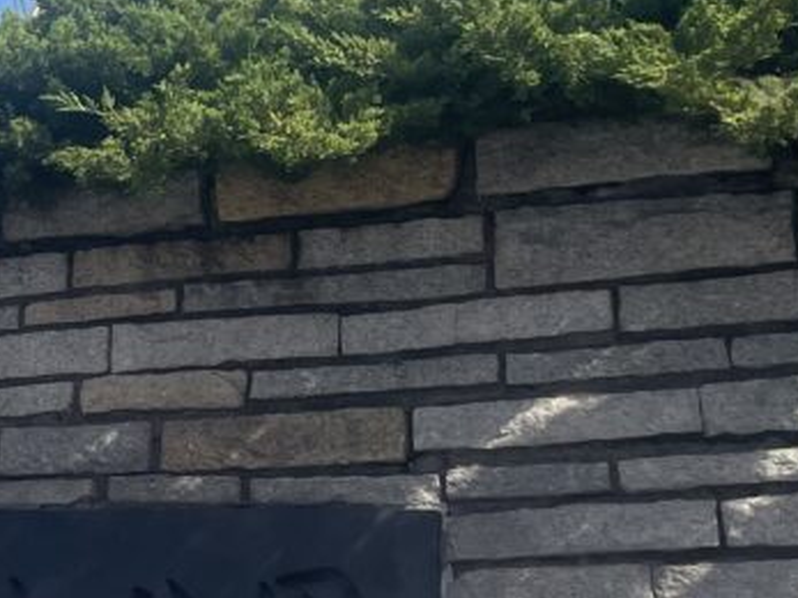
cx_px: -644
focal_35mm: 96
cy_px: 343
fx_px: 2212
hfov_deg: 16.9
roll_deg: +2.1
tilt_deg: +5.9
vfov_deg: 15.4
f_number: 1.6
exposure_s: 1/2882
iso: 32
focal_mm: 4.2
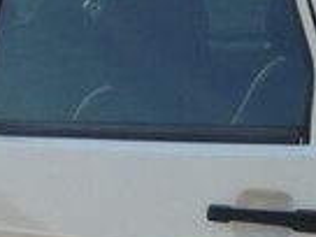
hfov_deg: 12.3
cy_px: 401
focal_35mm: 160
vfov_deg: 8.9
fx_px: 1461
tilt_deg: -20.3
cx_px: 86
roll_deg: +3.2
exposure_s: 1/786
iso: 50
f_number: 2.4
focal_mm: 4.12
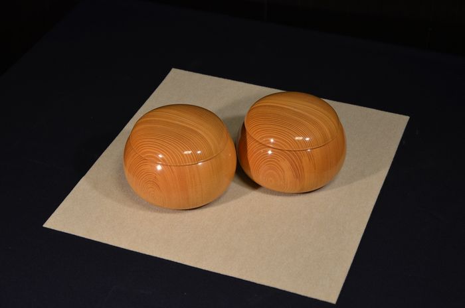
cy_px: 154
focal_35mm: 72
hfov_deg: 28.1
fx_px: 928
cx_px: 232
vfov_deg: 18.9
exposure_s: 1/30
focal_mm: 48
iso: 400
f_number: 5
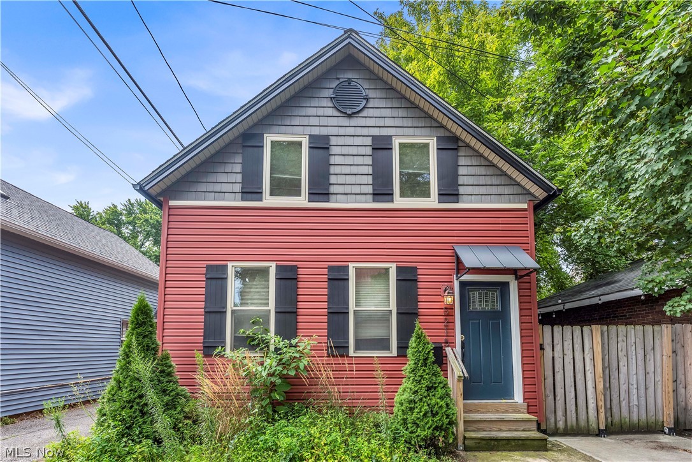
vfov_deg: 77.0
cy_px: 231
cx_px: 346
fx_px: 290
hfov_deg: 100.0
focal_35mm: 15
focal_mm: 15.1
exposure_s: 1/400
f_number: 6.3
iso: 500
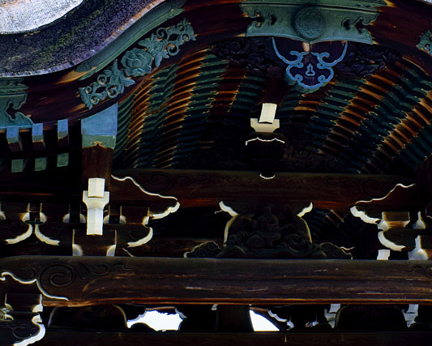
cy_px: 85
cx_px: 265
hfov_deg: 25.0
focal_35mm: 76
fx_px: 972
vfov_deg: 20.0
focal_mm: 18
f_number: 8
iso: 400
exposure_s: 1/250
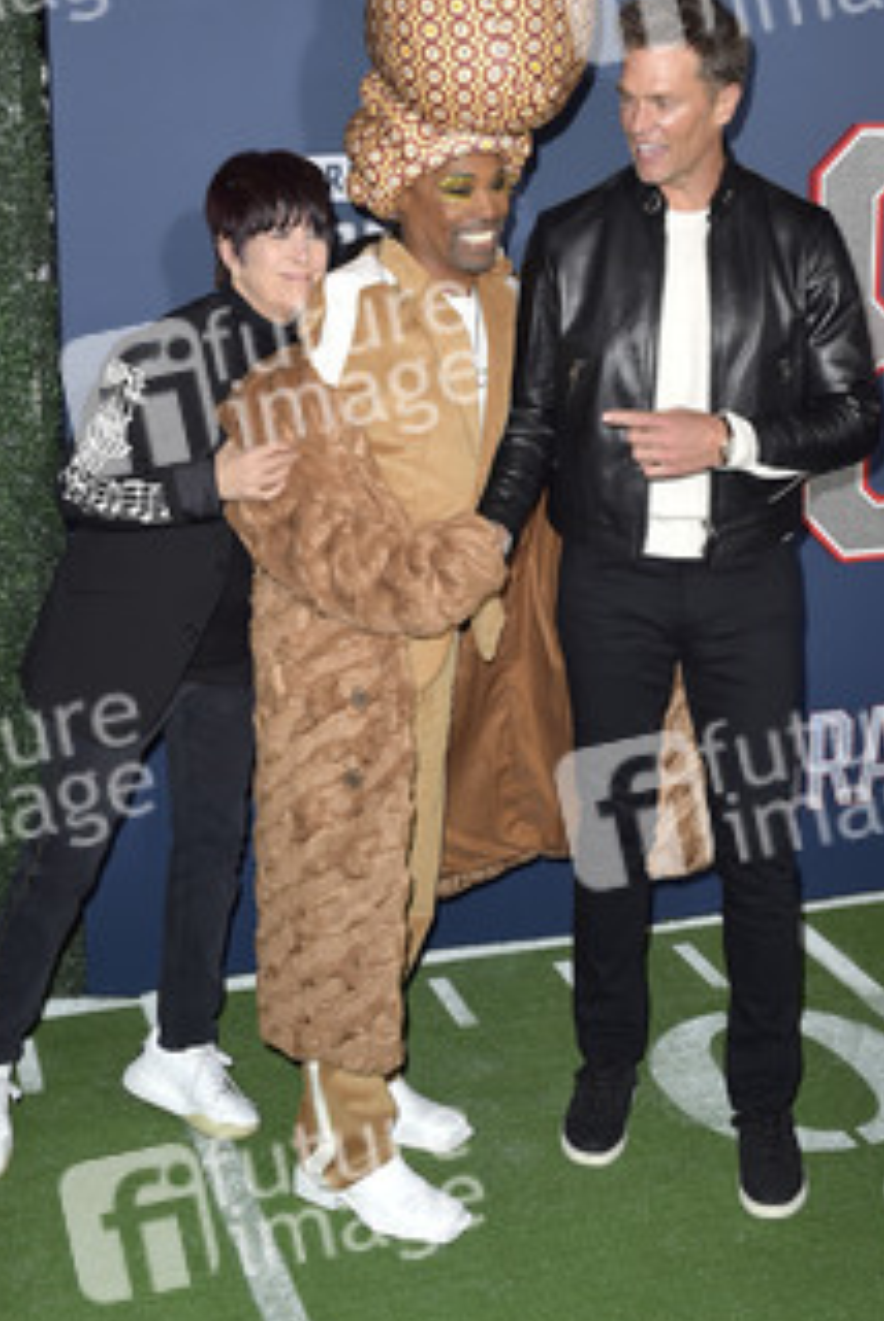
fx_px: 1654
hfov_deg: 29.9
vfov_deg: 43.5
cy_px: 586
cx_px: 394
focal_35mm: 45
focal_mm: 36
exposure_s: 1/250
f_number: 6.3
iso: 500
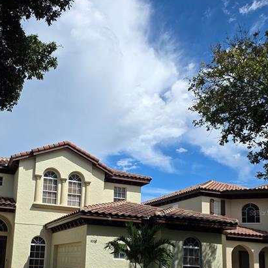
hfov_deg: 43.3
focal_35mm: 38
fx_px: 333
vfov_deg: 42.0
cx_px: 91
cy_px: 213
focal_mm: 6.25
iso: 80
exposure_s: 1/7626
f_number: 1.7
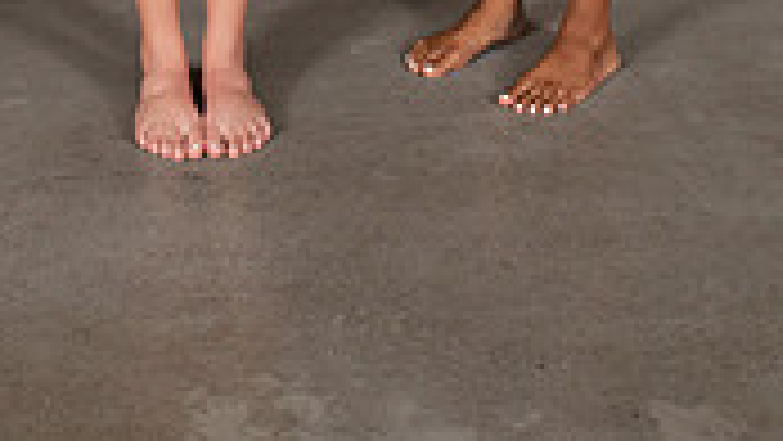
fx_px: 1911
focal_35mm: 92
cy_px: -540
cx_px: 198
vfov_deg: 11.4
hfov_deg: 22.9
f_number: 7.1
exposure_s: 1/250
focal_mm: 34
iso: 800
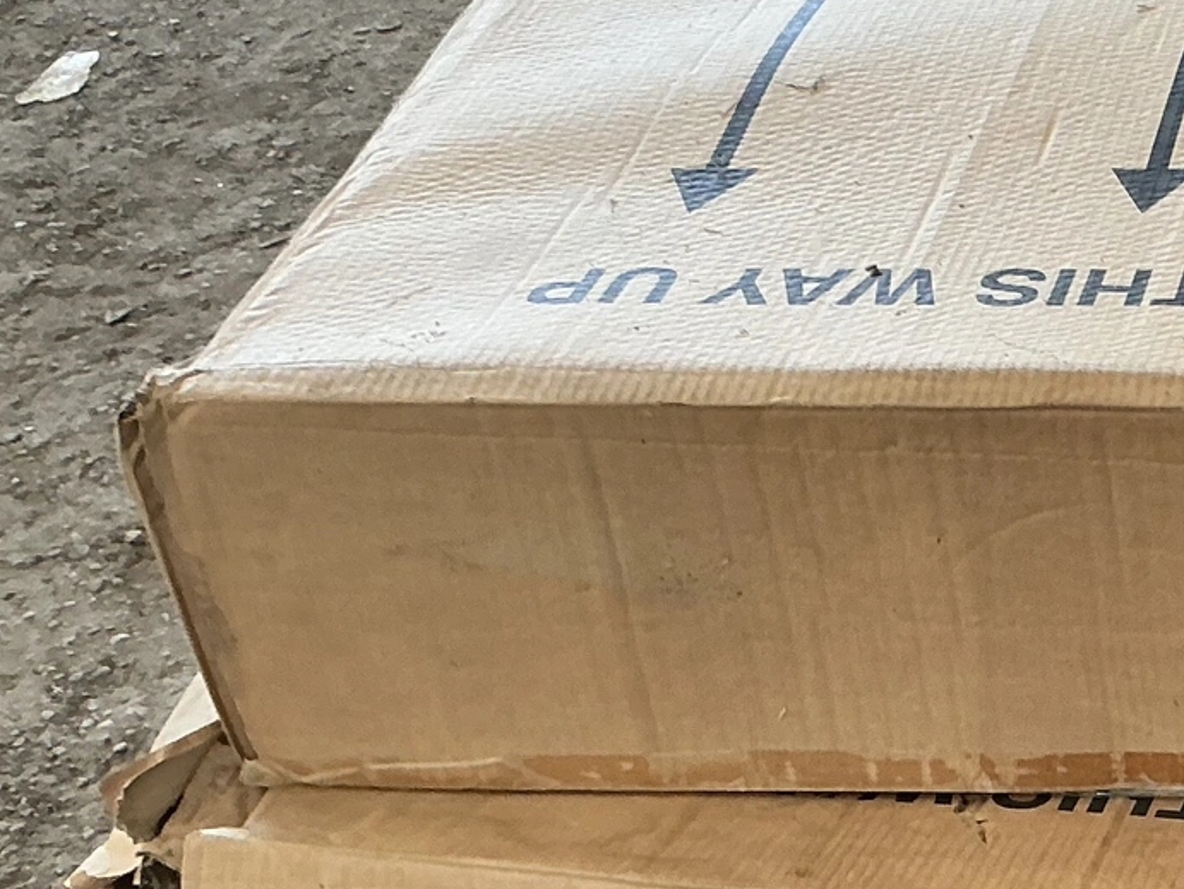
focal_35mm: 81
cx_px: 1614
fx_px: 2772
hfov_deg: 21.4
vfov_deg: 18.2
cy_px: 432
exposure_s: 1/122
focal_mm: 3
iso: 40
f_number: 1.8
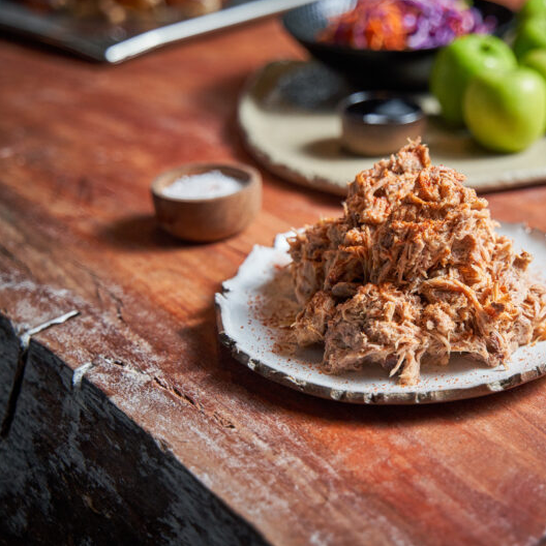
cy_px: 271
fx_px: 1196
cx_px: 413
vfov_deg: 25.7
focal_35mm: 67
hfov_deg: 25.4
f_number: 3.2
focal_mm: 52
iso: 1250
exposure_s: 1/250
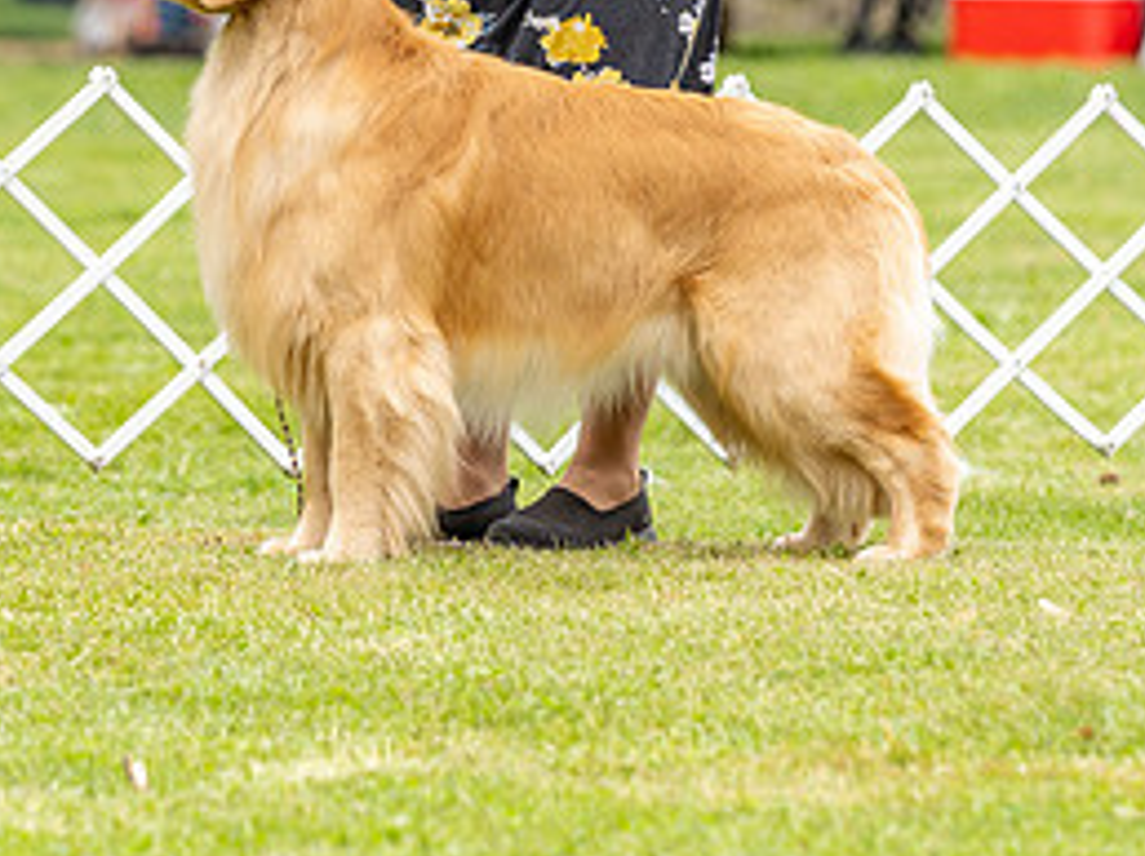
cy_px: -71
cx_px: 424
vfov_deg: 3.3
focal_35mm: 443
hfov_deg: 4.5
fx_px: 14640
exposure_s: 1/800
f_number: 4
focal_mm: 176
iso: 400
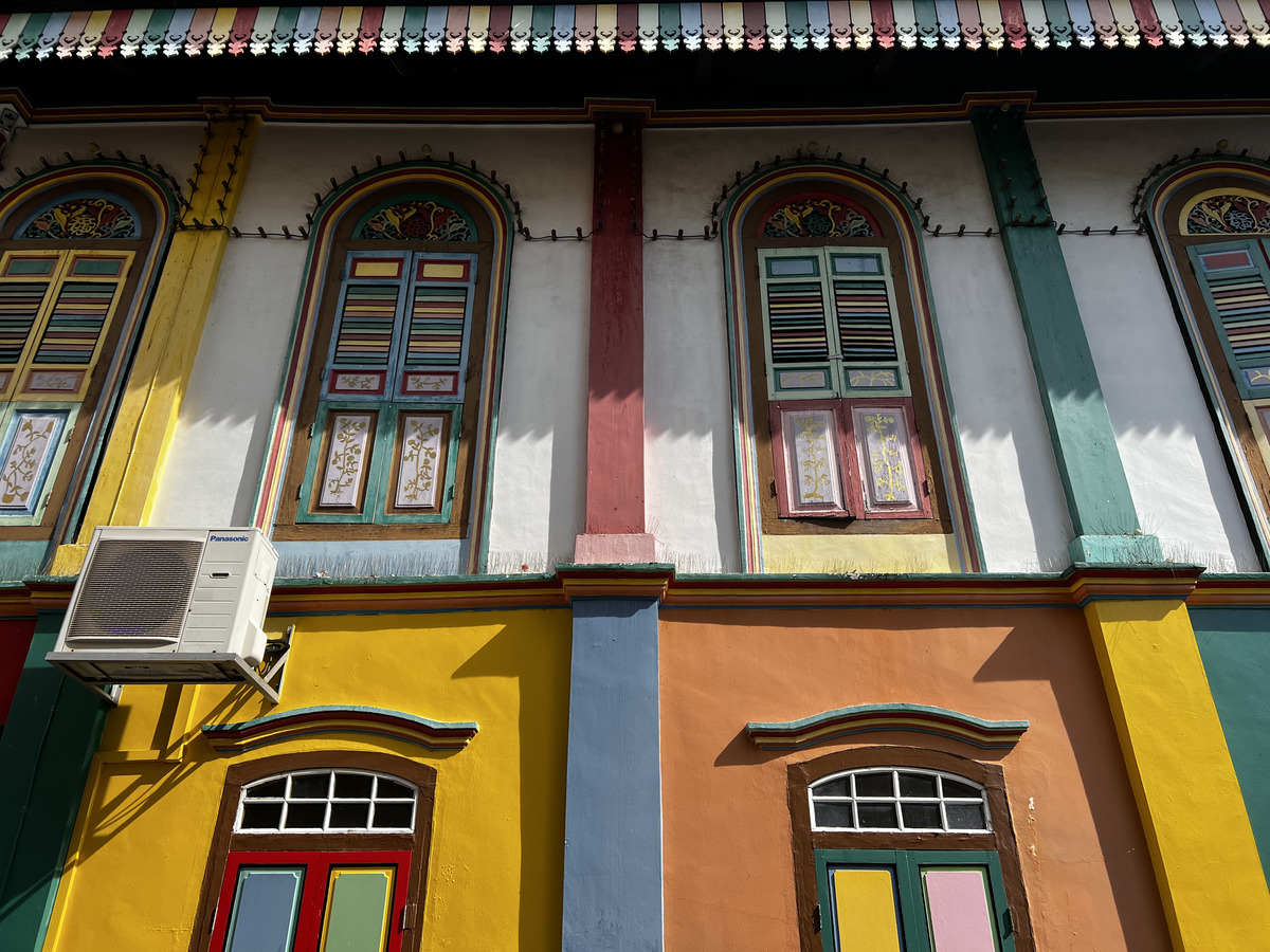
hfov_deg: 67.3
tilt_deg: +29.0
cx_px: 635
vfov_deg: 53.1
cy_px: 476
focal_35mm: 26
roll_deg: +0.4
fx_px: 954
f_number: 1.5
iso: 50
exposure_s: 1/3257
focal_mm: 5.7
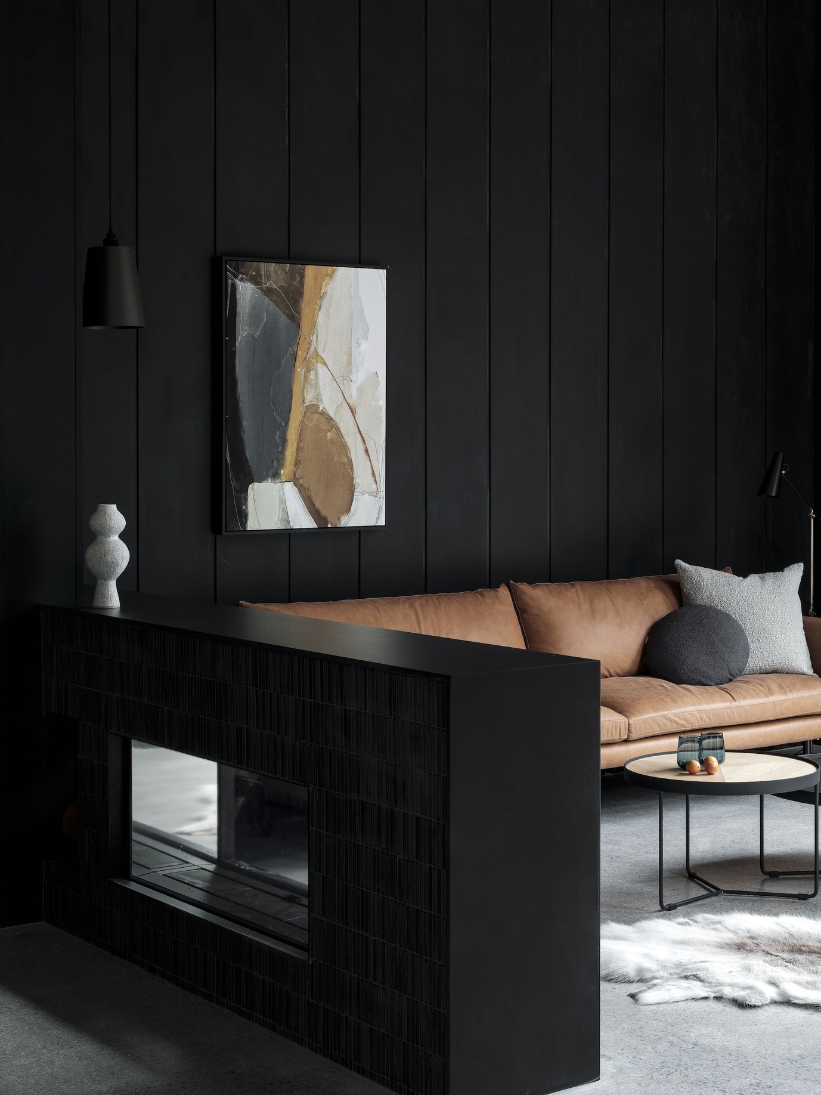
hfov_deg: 23.9
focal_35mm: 61
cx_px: 558
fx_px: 1929
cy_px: 409
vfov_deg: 31.5
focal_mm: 53.6
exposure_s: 8.5
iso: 100
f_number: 16
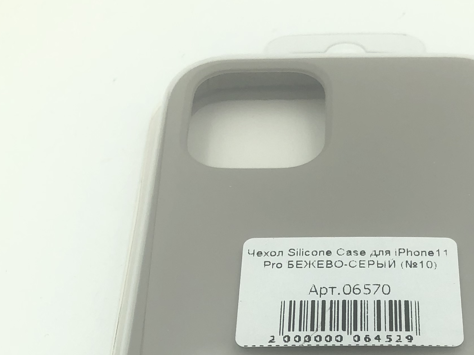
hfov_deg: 28.6
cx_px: 341
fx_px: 918
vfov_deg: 20.9
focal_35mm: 67
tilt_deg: -58.5
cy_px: 382
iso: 20
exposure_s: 1/706
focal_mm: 3.99
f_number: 1.8
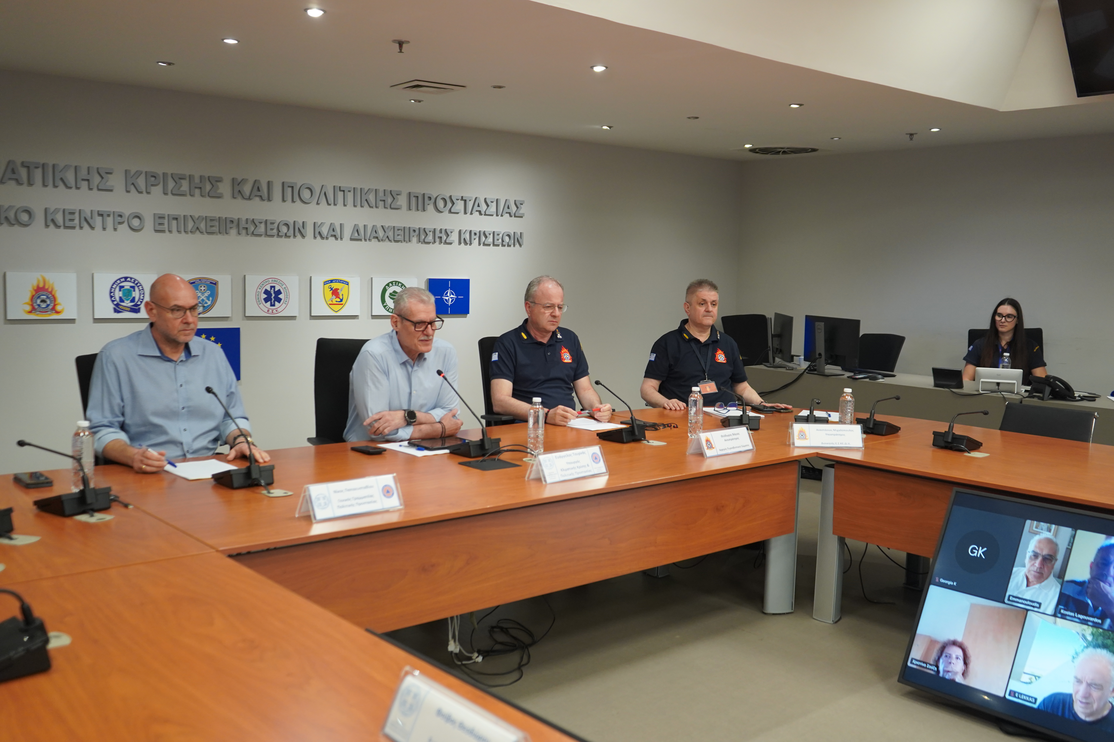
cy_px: 371
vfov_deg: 40.0
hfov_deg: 57.2
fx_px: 1021
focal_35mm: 33
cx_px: 557
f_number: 4
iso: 1600
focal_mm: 33
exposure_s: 1/160
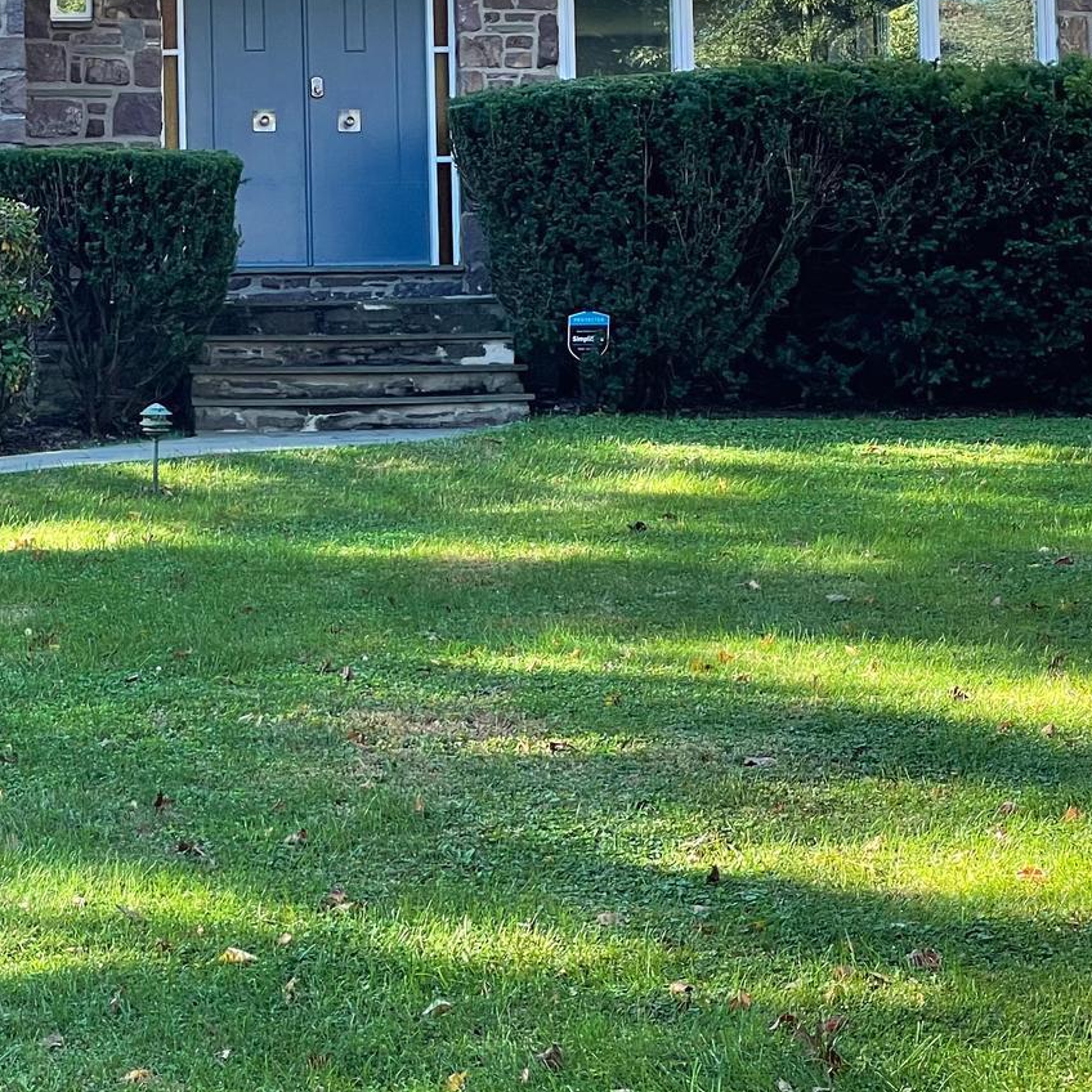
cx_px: 121
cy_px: 211
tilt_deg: +3.5
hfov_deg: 15.5
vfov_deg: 15.6
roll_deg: +0.9
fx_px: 3962
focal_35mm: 111
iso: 25
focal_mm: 6
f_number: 2
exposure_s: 1/122
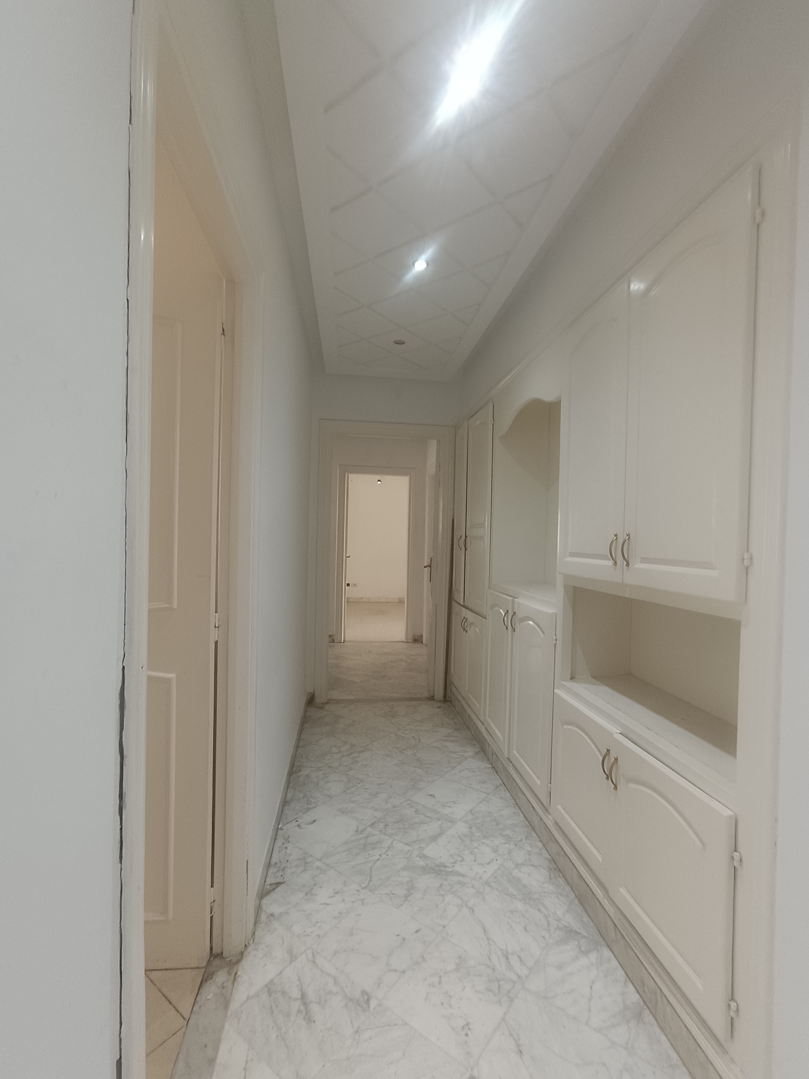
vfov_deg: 94.5
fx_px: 499
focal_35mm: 16
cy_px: 540
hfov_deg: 78.1
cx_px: 404
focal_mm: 1.66
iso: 173
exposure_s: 1/100
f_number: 2.2
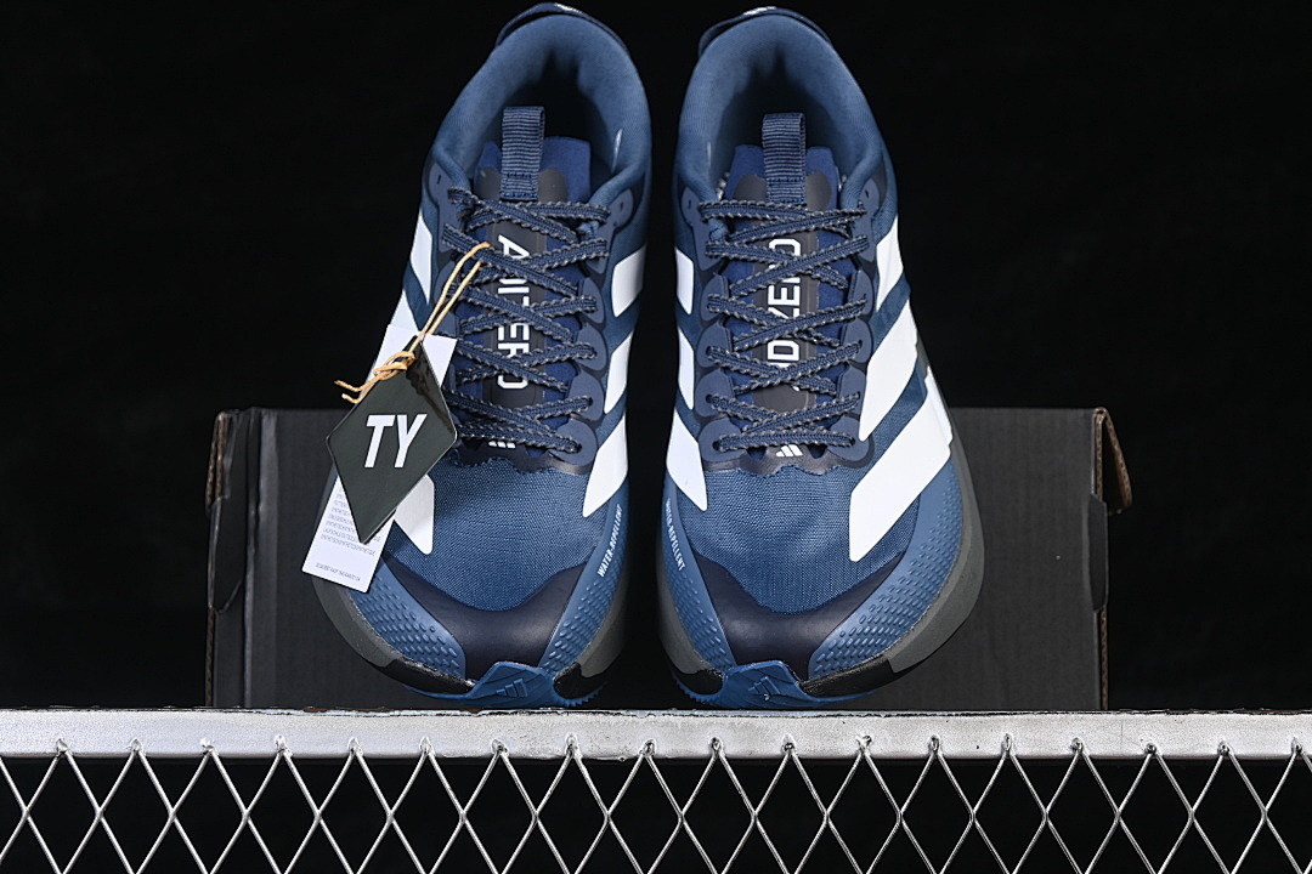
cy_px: 437
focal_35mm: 75
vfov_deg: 18.2
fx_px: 2733
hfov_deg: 27.0
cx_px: 656
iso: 160
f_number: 6.3
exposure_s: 1/60
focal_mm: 50
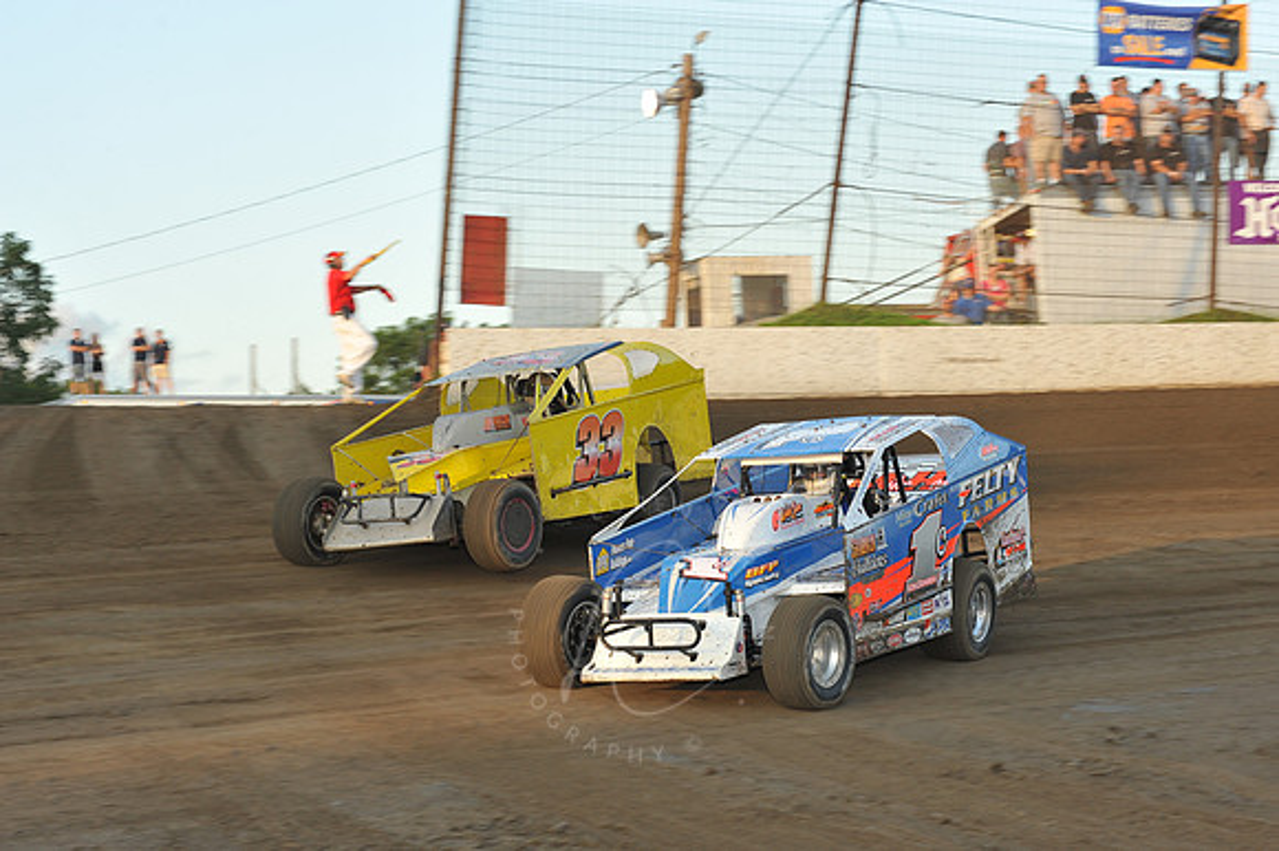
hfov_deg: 23.7
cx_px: 640
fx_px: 3054
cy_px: 426
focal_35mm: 86
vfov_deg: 15.9
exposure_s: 1/320
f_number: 8
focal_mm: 86
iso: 640
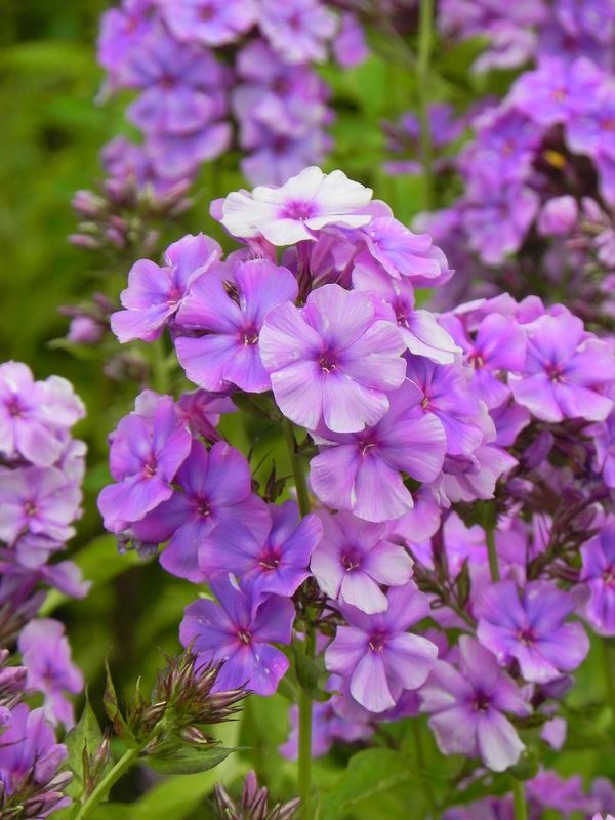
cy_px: 410
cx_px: 308
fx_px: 5851
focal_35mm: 247
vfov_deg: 8.0
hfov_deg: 6.0
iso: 160
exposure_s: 1/200
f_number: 5.6
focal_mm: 44
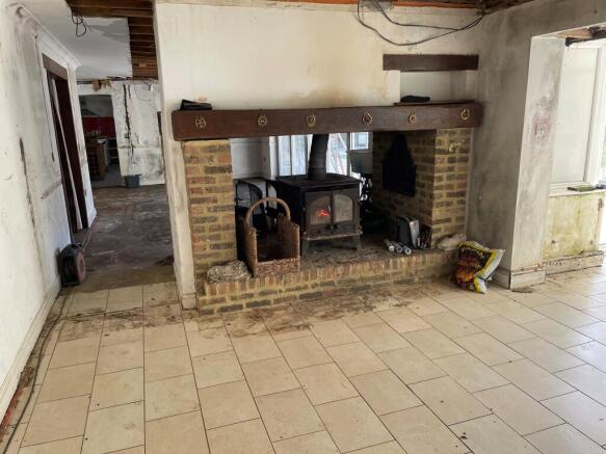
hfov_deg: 67.3
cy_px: 227
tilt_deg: -12.7
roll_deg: +1.2
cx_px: 303
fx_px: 455
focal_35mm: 26
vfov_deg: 53.0
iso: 100
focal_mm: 4.2
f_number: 1.6
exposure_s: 1/121
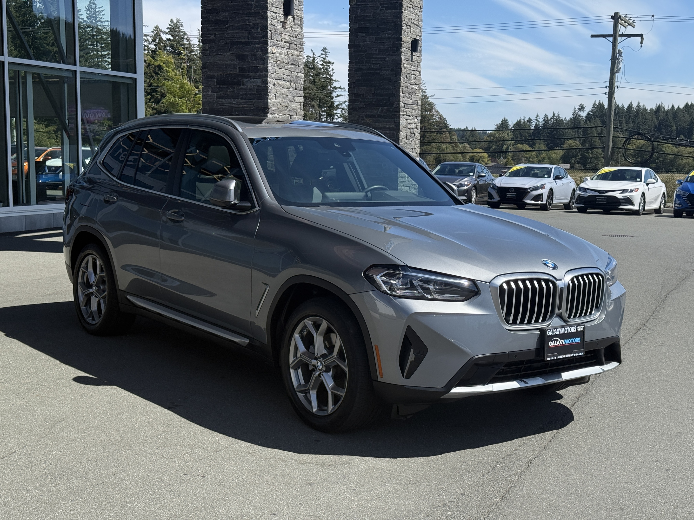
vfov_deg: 30.3
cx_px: 347
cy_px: 260
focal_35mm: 48
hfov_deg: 39.7
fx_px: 962
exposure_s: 1/4329
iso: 100
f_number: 1.78
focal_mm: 6.76
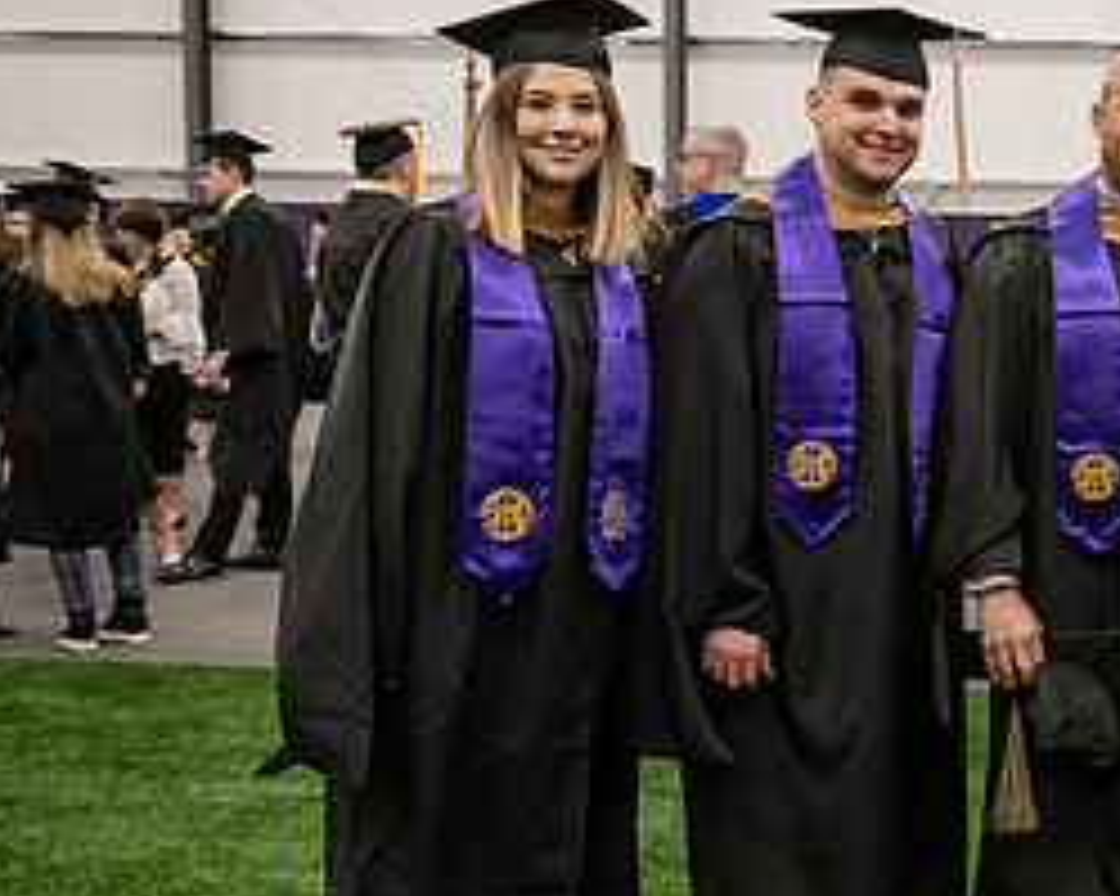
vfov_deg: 21.8
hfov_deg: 24.9
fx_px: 2319
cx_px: 1282
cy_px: 489
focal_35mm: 70
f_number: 3.2
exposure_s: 1/160
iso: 2000
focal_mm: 32
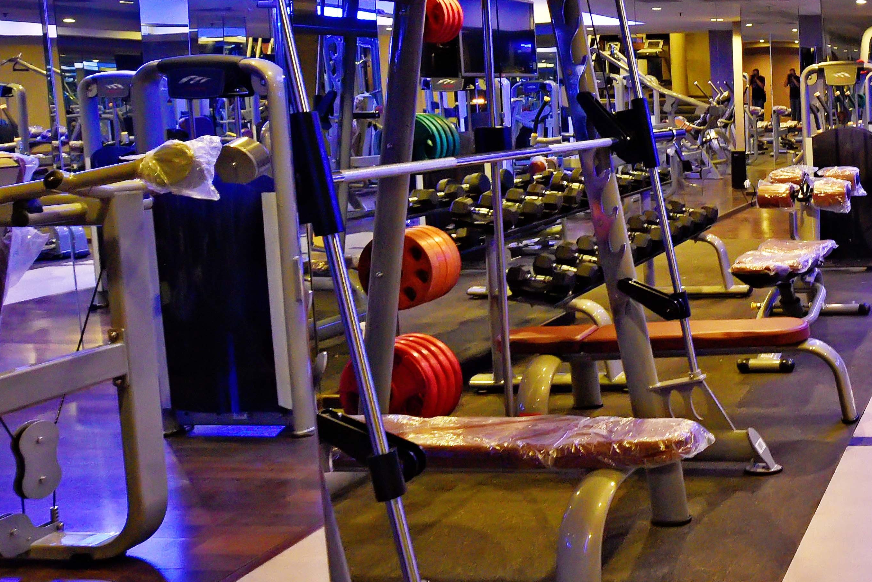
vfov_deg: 34.5
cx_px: 1002
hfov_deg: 39.4
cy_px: 164
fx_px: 921
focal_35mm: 38
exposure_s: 1/13
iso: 3200
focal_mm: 14
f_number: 8
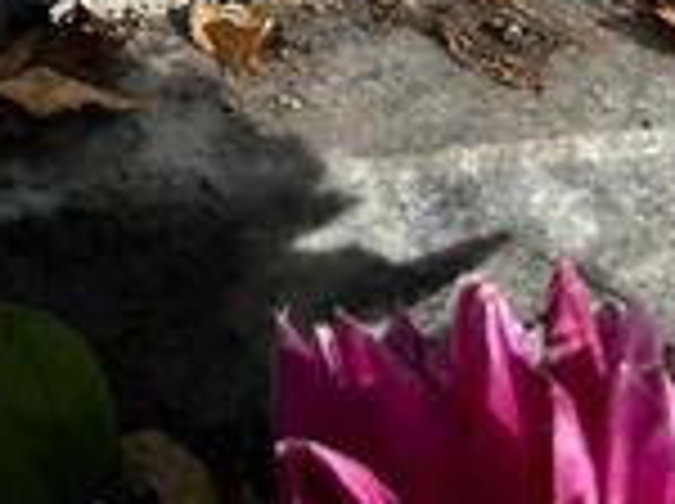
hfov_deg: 13.0
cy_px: -806
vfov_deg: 9.2
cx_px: -490
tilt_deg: -25.0
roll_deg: +0.2
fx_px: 2706
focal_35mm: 139
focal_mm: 5.7
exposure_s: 1/10309
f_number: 1.5
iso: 50
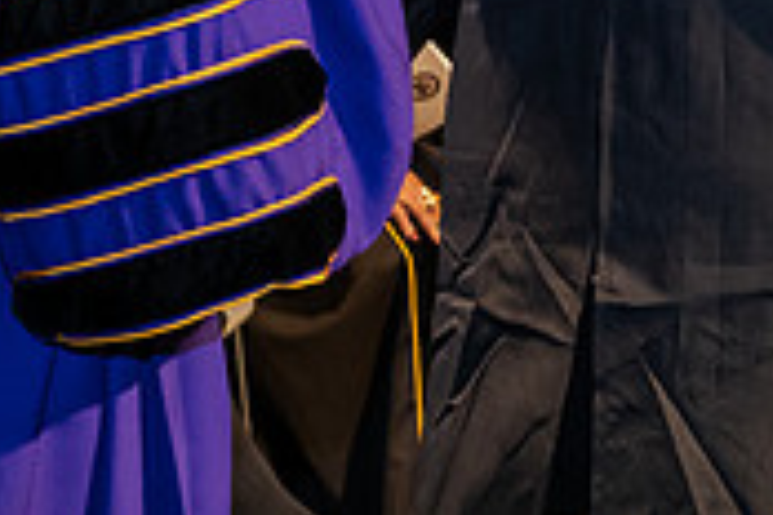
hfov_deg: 9.9
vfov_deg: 6.5
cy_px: -340
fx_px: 4444
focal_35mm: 207
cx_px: 284
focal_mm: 62
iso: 1600
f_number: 6.3
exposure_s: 1/200
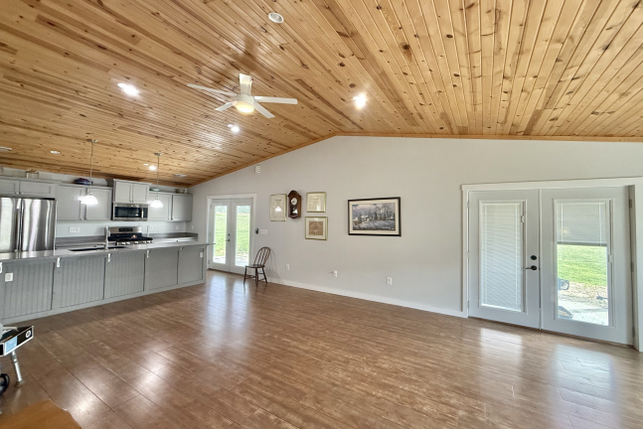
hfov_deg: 100.3
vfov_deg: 77.4
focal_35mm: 15
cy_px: 210
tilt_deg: +2.4
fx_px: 268
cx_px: 329
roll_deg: -1.2
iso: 320
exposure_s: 1/120
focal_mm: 2.22
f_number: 2.2
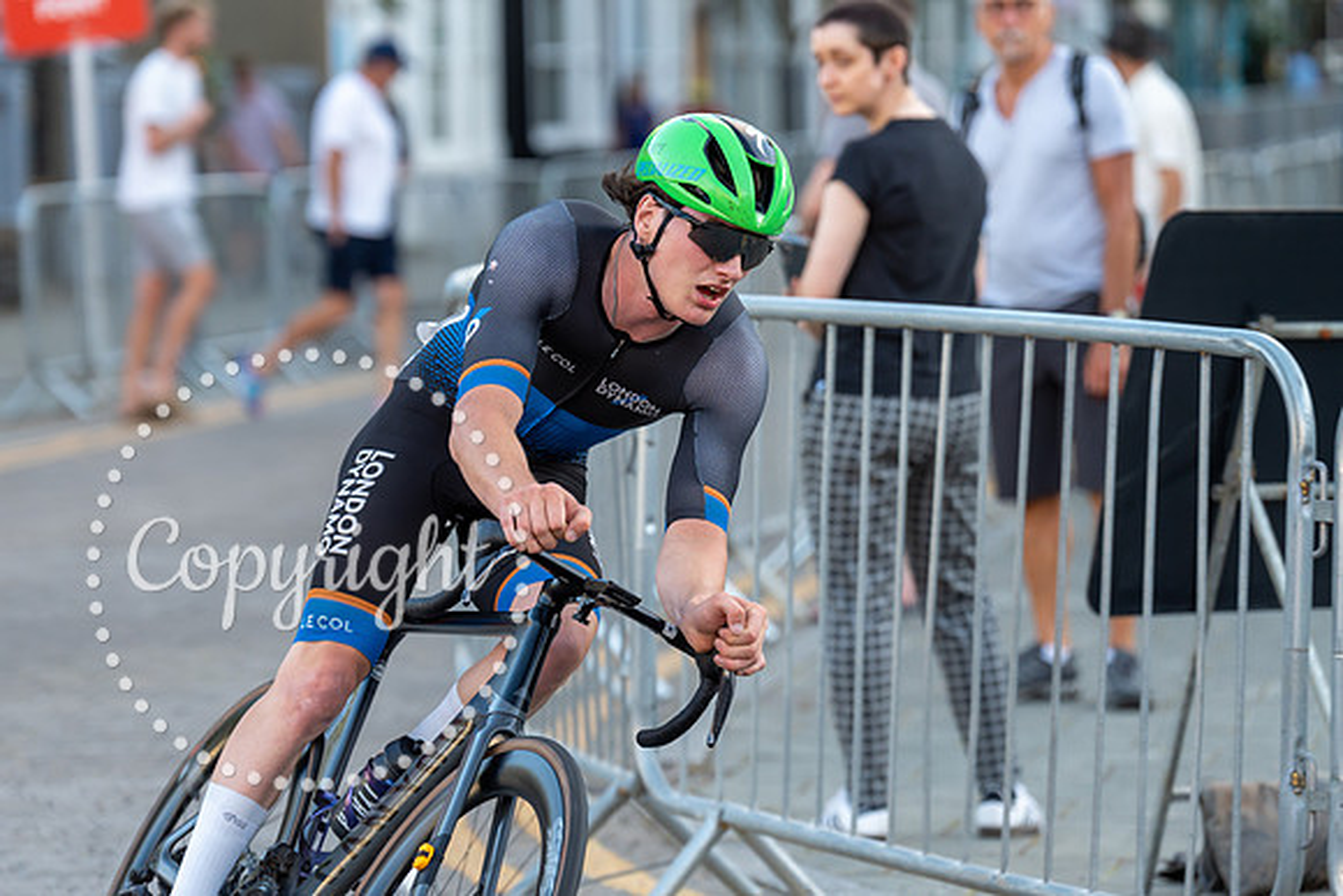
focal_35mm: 171
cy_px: 402
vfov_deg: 8.0
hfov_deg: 12.0
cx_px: 541
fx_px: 6373
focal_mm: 143
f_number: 3.2
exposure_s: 1/800
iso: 500
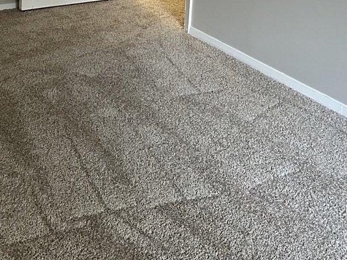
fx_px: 702
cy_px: -64
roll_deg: -2.0
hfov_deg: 27.3
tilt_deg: -12.8
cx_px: 77
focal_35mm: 70
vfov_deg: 19.6
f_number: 1.5
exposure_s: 1/60
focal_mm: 5.7
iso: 250
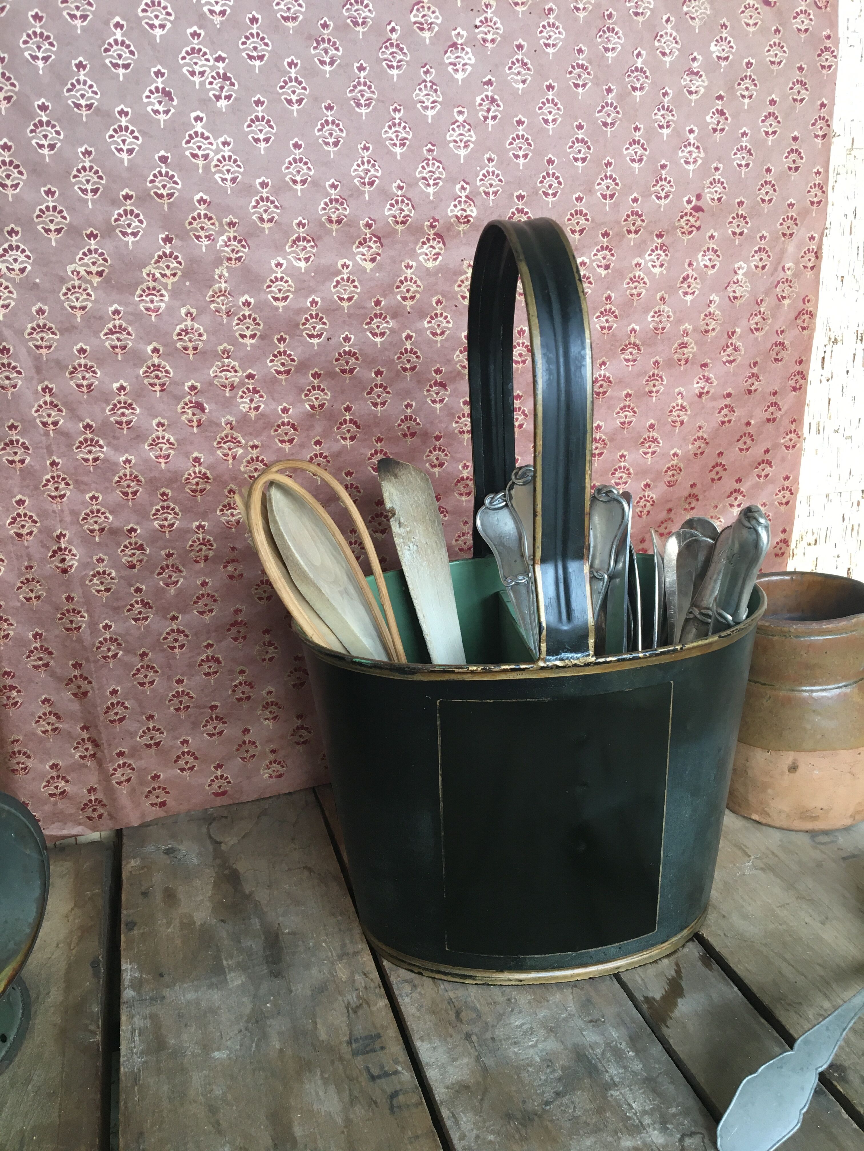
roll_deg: +1.8
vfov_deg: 61.7
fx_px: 965
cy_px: 576
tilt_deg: -15.9
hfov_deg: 48.2
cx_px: 432
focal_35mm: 29
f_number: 2.2
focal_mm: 4.15
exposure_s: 1/33
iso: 40
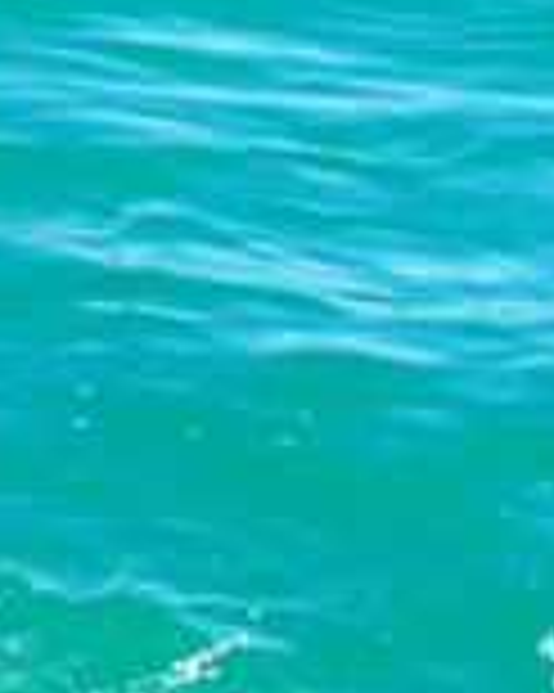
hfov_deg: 8.0
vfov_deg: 10.3
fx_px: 3836
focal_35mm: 187
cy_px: 446
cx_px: -347
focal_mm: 18.44
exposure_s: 1/250
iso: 125
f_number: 3.3
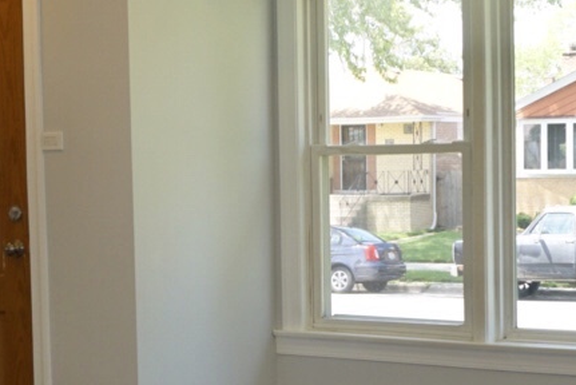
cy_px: 251
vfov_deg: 15.2
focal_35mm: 90
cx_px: 238
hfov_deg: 22.6
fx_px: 1441
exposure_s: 1/160
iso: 200
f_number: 4
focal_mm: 16
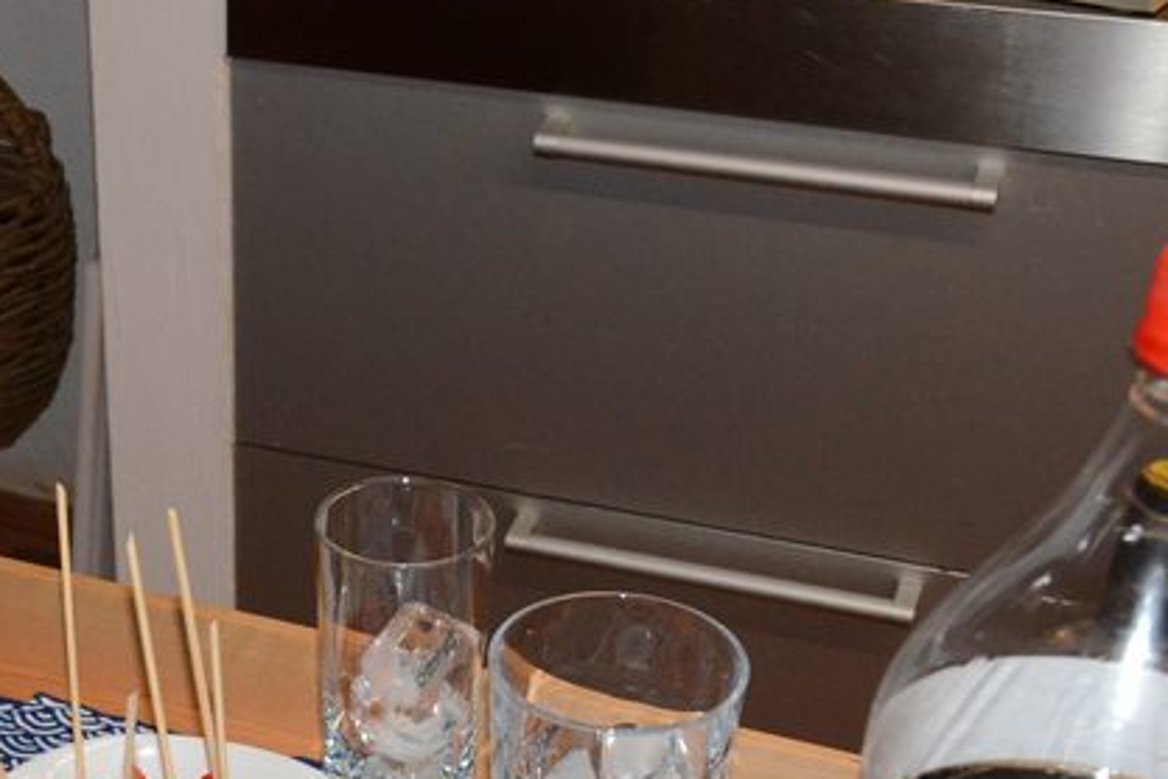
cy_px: 793
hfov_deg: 27.5
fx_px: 2303
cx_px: 129
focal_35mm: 71
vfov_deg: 18.6
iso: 3200
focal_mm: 22
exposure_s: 1/60
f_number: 7.1
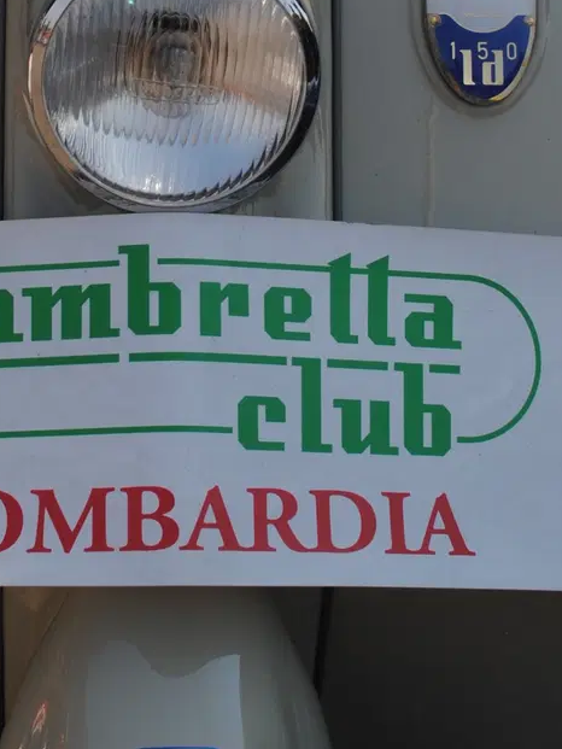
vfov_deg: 15.4
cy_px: -49
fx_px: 2705
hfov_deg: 11.8
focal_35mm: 125
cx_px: 165
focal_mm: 30
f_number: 7.1
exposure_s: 1/200
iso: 100
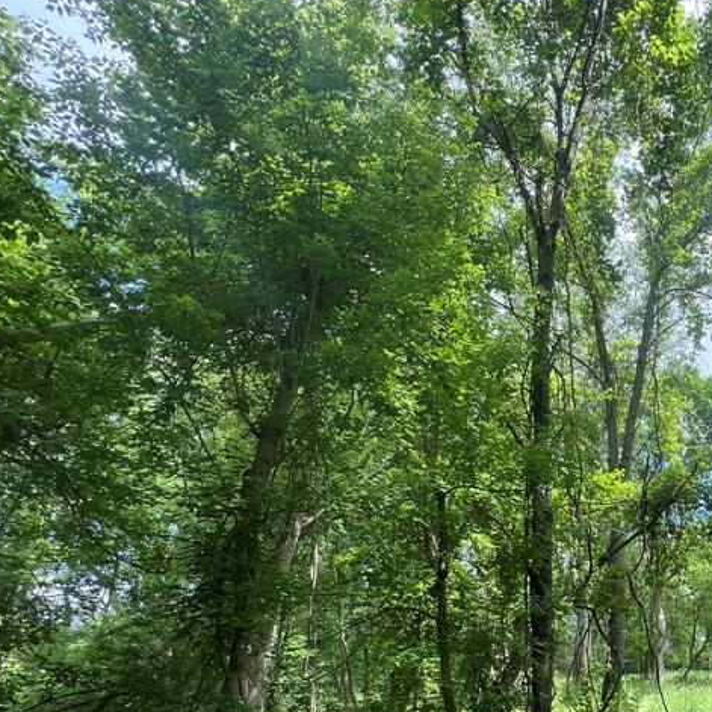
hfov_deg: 53.7
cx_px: 661
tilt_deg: +10.5
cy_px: 559
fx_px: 582
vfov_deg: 58.6
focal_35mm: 25
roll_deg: +2.2
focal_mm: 1.57
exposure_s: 1/285
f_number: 1.8
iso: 32
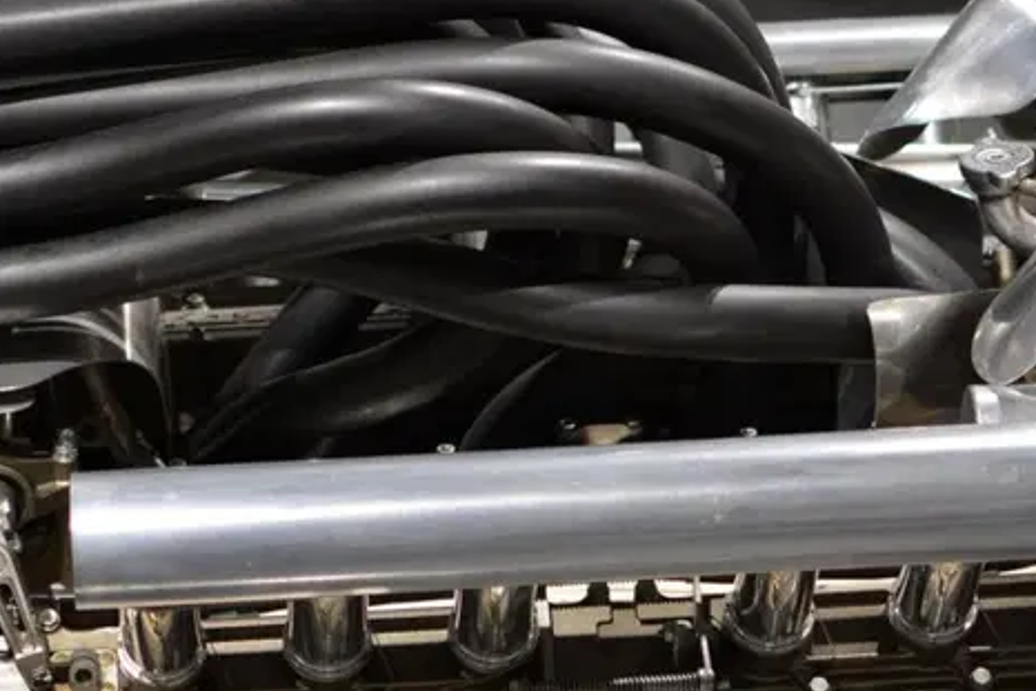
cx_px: 260
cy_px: 448
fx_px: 3894
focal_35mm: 135
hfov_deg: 15.1
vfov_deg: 10.1
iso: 200
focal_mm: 35
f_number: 2
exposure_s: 1/60
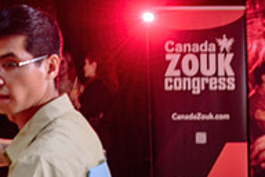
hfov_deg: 11.2
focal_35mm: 180
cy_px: 202
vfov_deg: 7.6
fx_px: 1325
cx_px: 332
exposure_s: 1/100
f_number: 3.2
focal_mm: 55
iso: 400
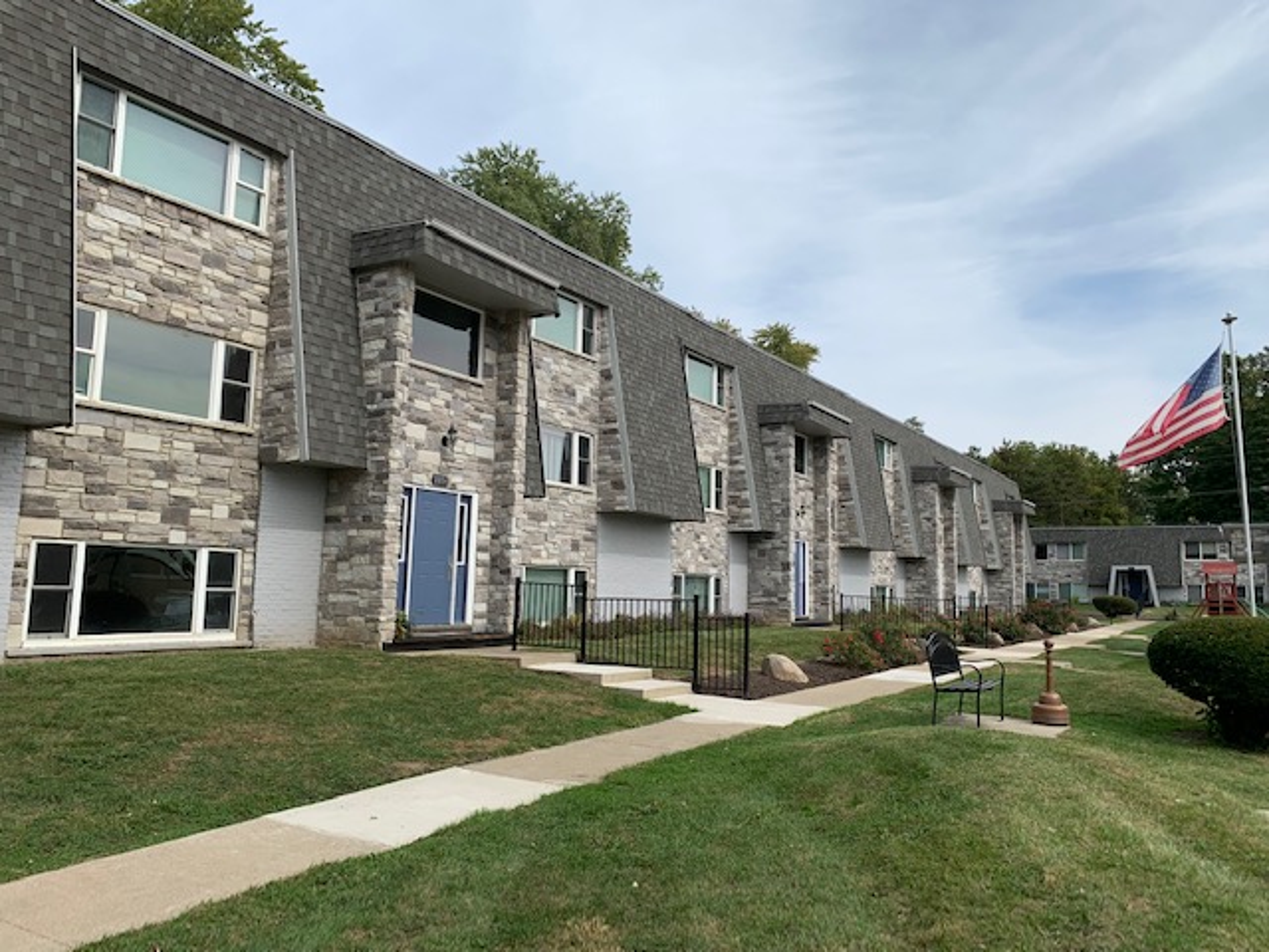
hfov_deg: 67.3
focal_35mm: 26
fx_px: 953
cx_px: 634
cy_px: 476
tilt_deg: +7.8
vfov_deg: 53.1
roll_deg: -1.5
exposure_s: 1/2481
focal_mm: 4.25
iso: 25
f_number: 1.8
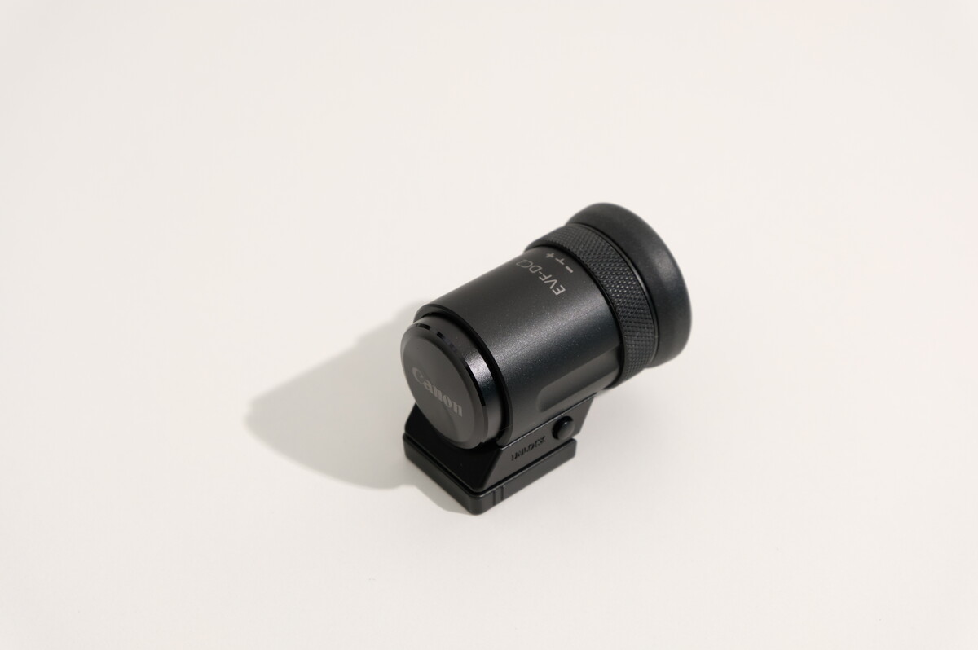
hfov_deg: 27.0
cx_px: 489
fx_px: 2036
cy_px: 325
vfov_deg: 18.2
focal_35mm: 75
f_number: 8
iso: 200
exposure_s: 1/125
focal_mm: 50
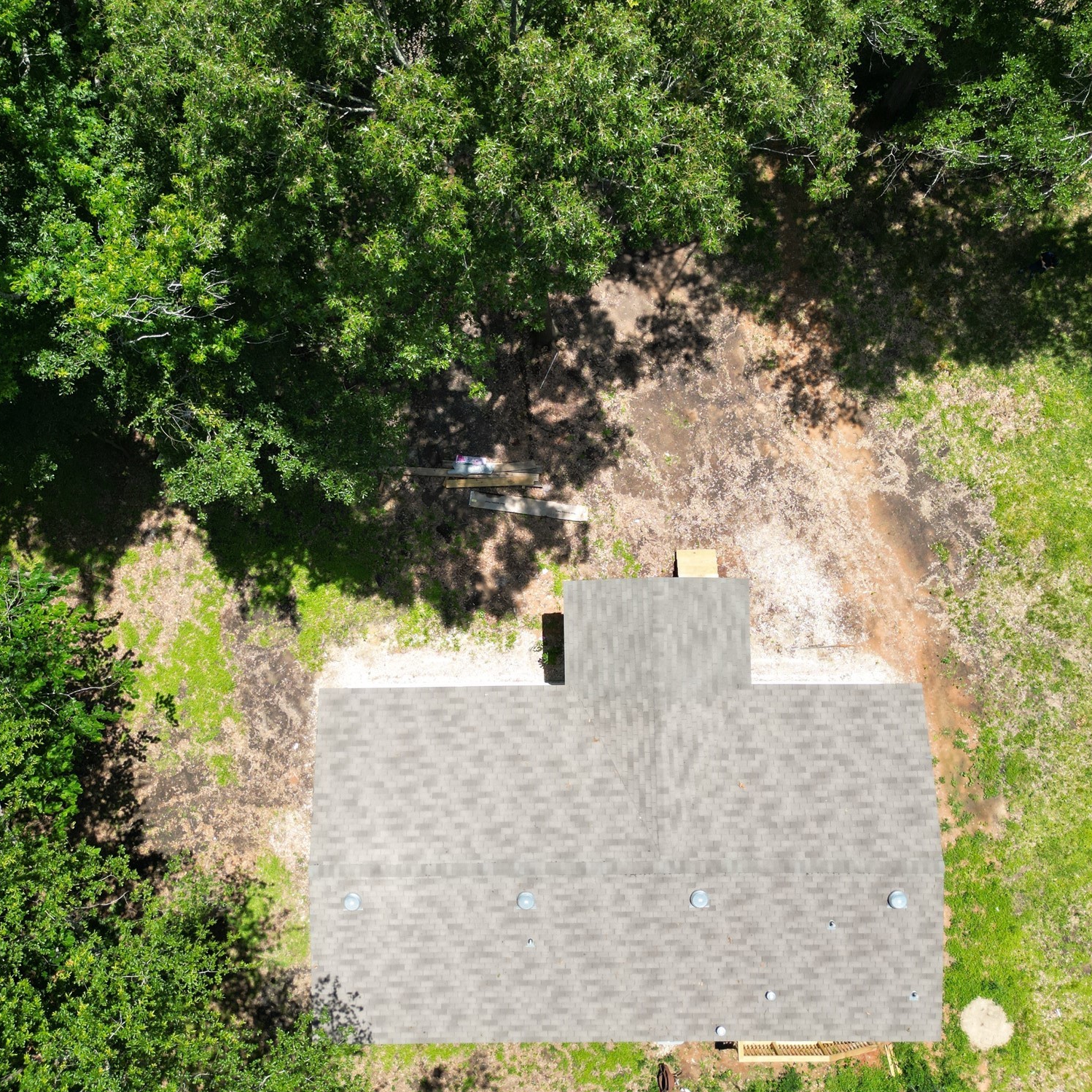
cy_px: 513
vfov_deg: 55.6
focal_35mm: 29
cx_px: 549
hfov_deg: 55.6
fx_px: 1035
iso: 100
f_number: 1.7
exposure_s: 1/1600
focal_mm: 6.72
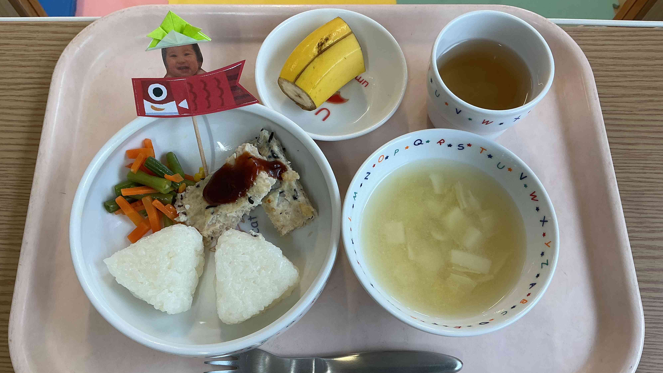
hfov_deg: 61.0
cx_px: 327
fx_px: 563
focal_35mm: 32
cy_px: 198
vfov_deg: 36.7
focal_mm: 3
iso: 32
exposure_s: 1/120
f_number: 1.8
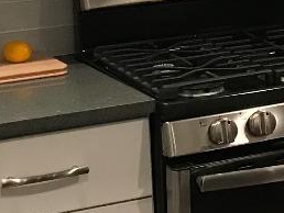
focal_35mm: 156
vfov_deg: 9.4
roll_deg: +1.7
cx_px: 504
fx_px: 1281
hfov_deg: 11.7
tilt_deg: -6.3
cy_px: -42
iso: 64
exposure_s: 1/15
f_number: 1.8
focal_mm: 3.99
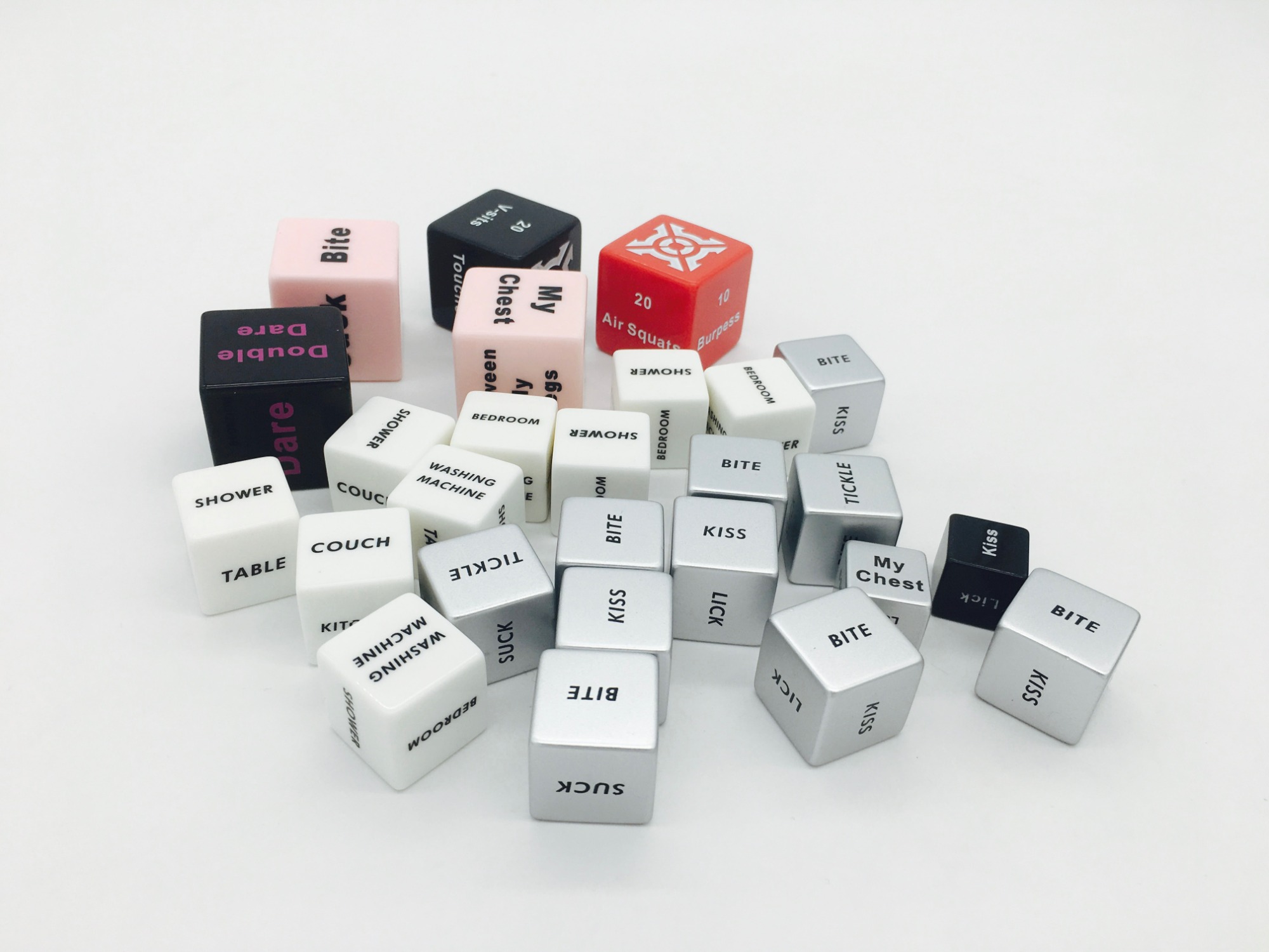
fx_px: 1063
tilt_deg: -39.3
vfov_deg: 48.2
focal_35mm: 29
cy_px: 476
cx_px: 634
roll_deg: -5.2
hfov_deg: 61.7
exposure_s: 1/392
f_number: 2.2
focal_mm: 4.15
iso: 25
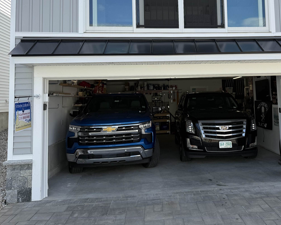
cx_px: 190
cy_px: 68
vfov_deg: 40.4
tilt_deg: +5.4
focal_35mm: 36
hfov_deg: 49.3
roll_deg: +1.7
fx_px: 299
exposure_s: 1/1855
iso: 80
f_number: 1.78
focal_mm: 6.76
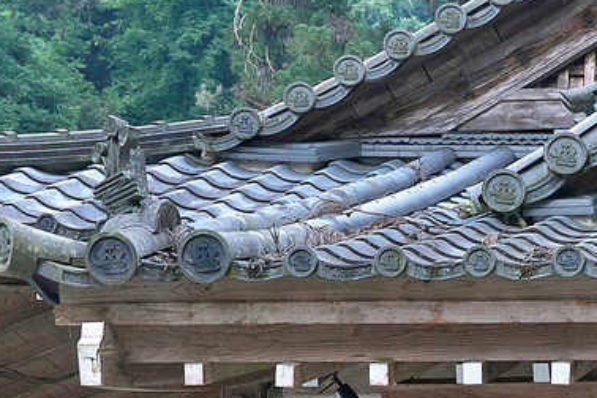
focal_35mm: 127
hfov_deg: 15.0
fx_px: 2106
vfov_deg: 10.6
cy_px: 452
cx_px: 889
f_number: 10
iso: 200
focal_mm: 24
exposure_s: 1/50
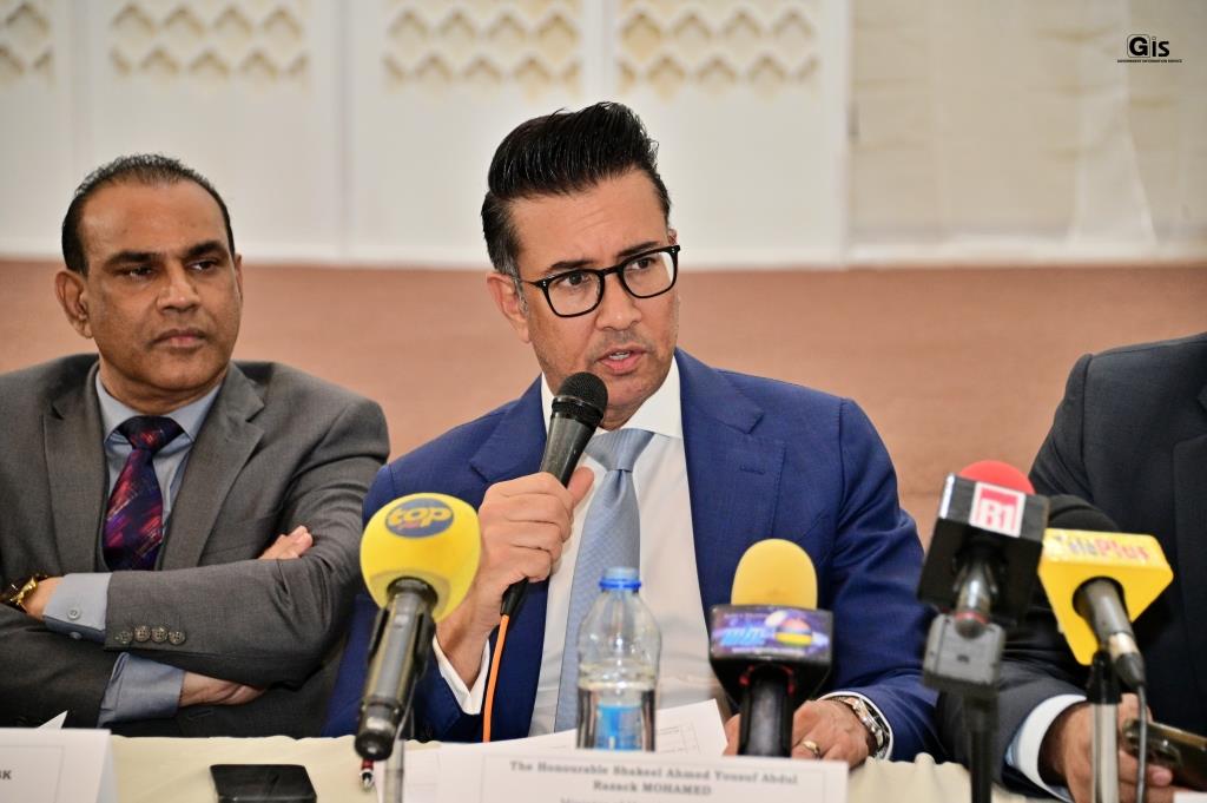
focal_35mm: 135
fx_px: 4522
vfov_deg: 10.1
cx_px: 604
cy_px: 402
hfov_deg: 15.2
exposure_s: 1/200
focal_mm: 135
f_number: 5.6
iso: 2500
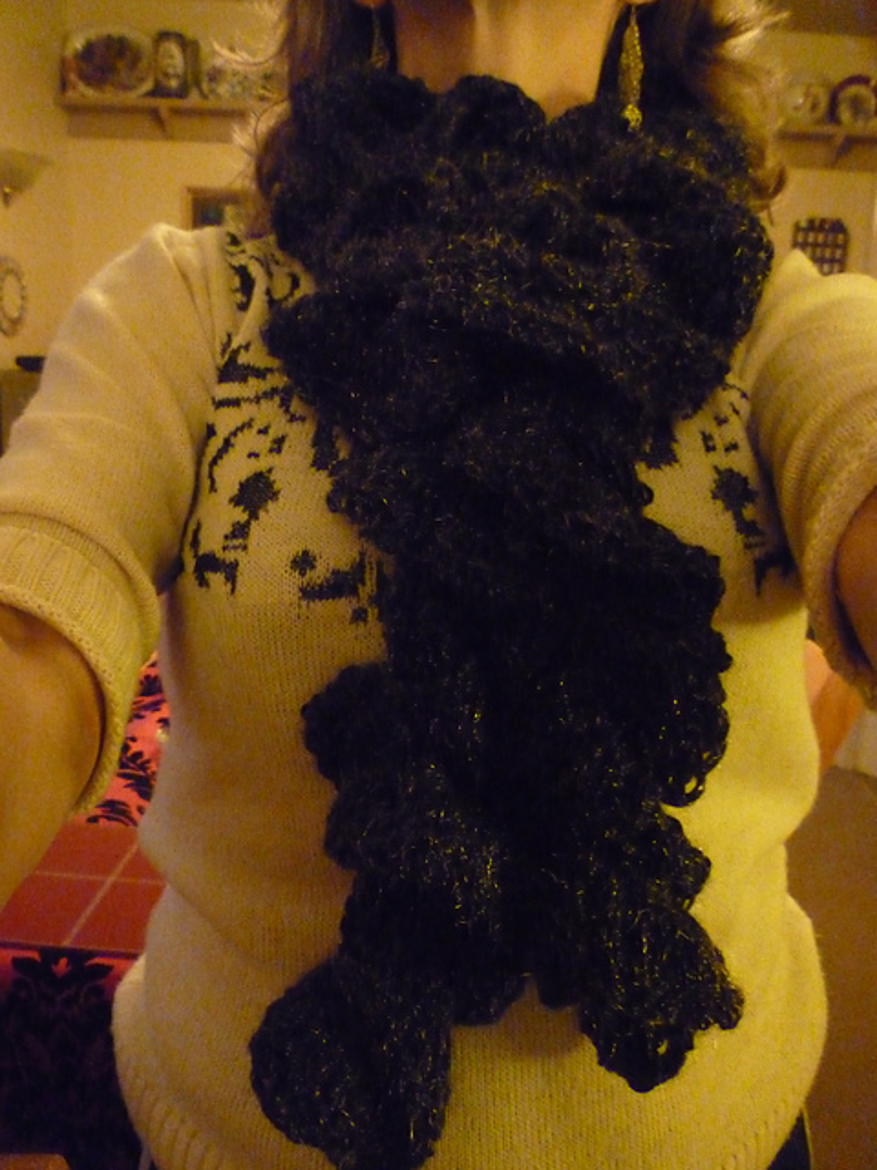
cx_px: 438
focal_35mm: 29
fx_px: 980
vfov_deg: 61.7
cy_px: 585
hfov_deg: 48.2
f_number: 3.3
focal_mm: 5.2
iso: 1600
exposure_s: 1/25
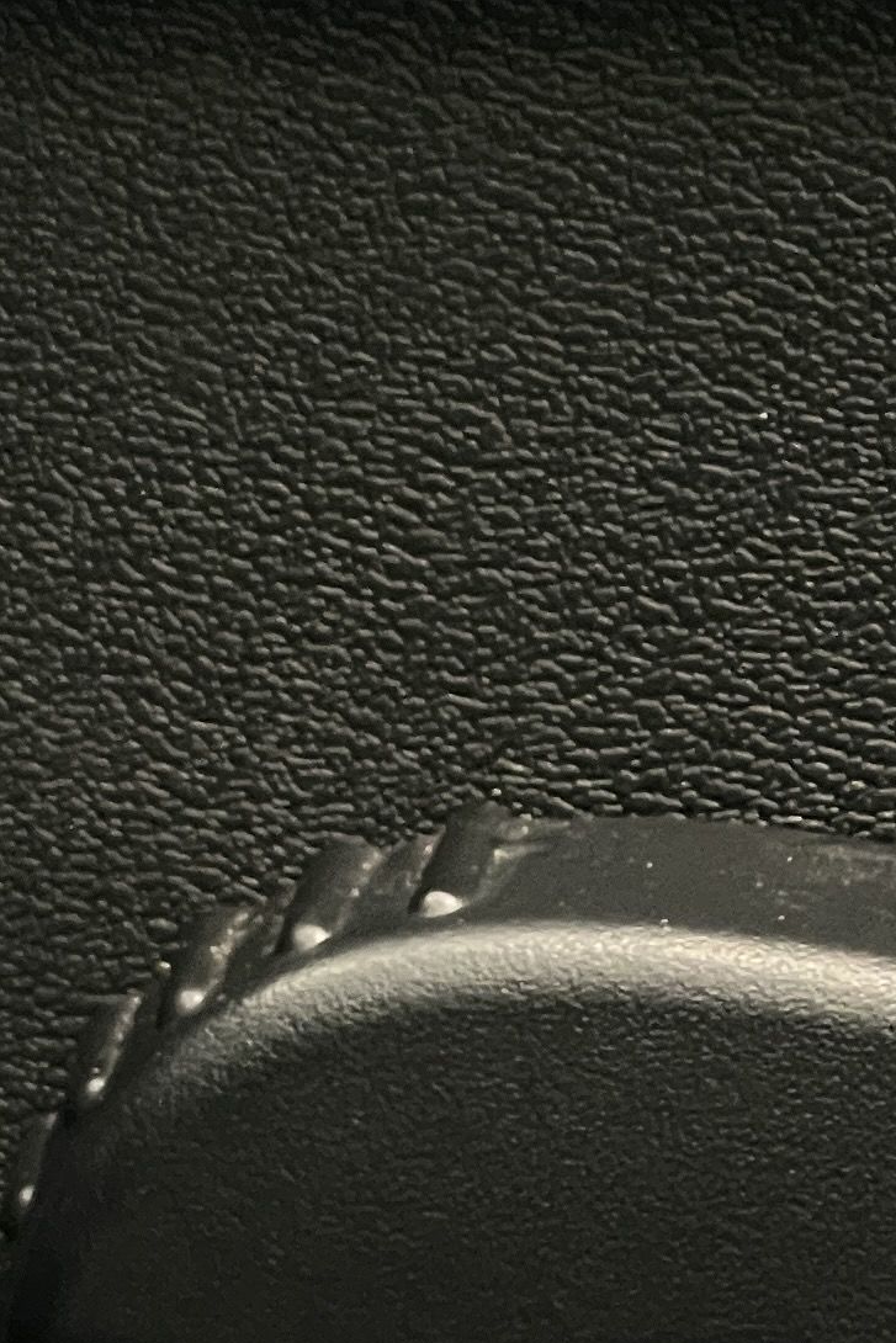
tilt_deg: -8.8
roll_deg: -0.1
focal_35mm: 200
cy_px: 1290
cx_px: 1458
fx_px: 7464
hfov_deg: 6.7
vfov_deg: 10.2
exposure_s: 1/50
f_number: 2
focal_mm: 6
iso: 640
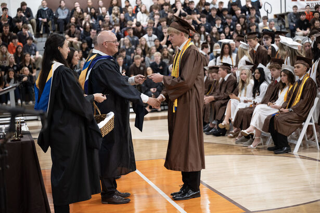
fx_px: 622
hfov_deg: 28.8
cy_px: 106
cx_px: 160
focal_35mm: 70
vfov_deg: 19.5
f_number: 2.8
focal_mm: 70
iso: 1600
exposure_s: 1/80
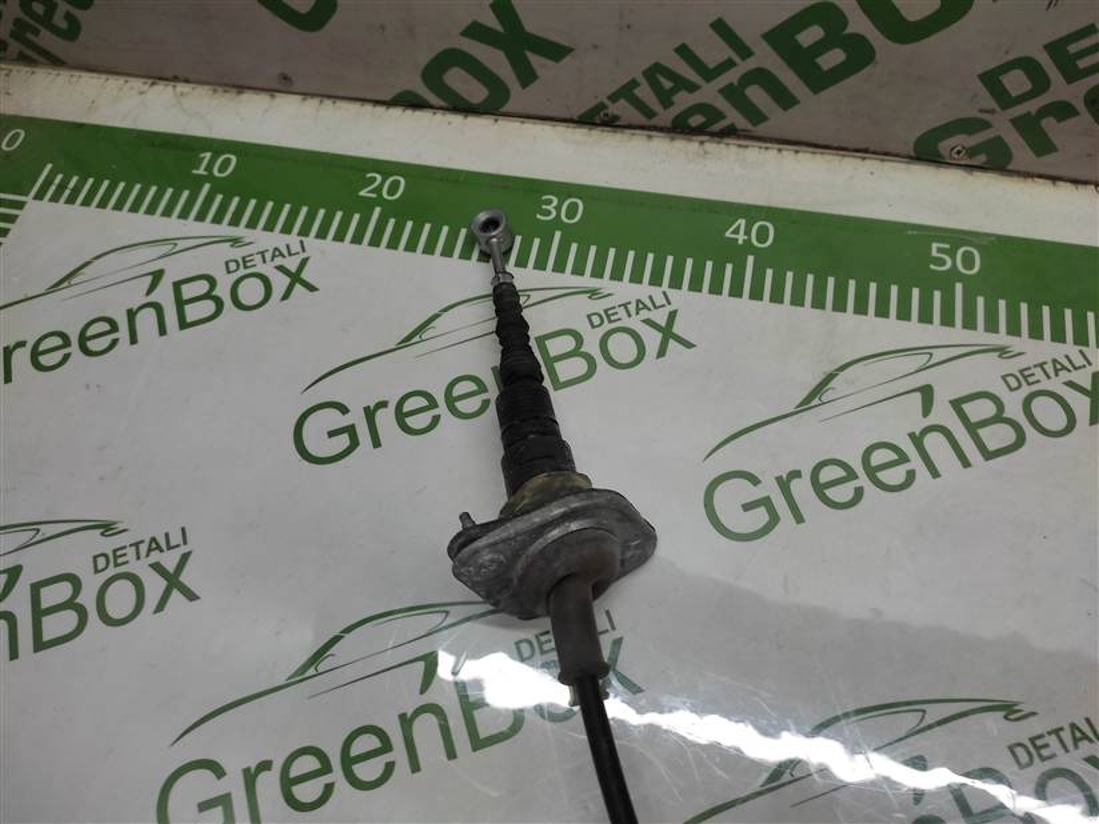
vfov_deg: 53.1
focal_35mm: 26
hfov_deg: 67.3
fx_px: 825
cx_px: 550
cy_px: 412
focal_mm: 4.74
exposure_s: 1/100
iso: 142
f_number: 1.79
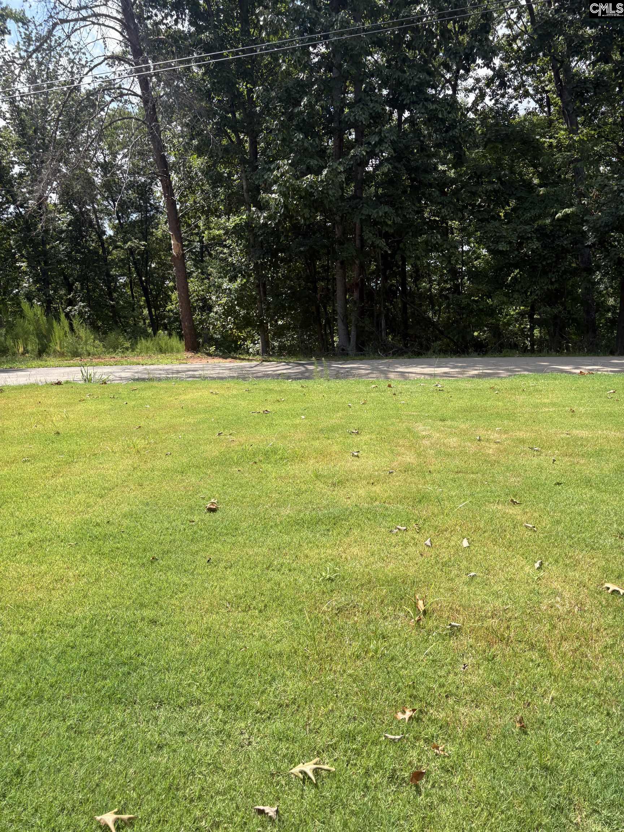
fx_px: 625
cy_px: 416
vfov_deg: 67.3
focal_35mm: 26
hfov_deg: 53.1
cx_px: 312
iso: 50
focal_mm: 5.96
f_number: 1.6
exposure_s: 1/1587
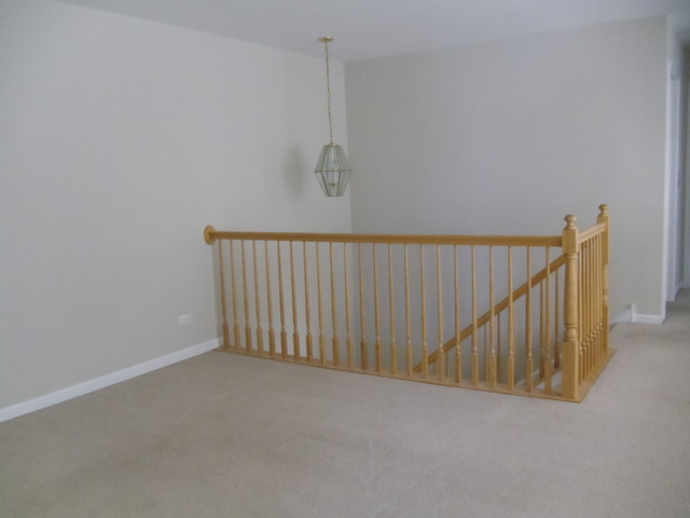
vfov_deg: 32.9
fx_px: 877
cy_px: 259
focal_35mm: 44
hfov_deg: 42.9
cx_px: 345
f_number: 3.5
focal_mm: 6
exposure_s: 1/60
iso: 800
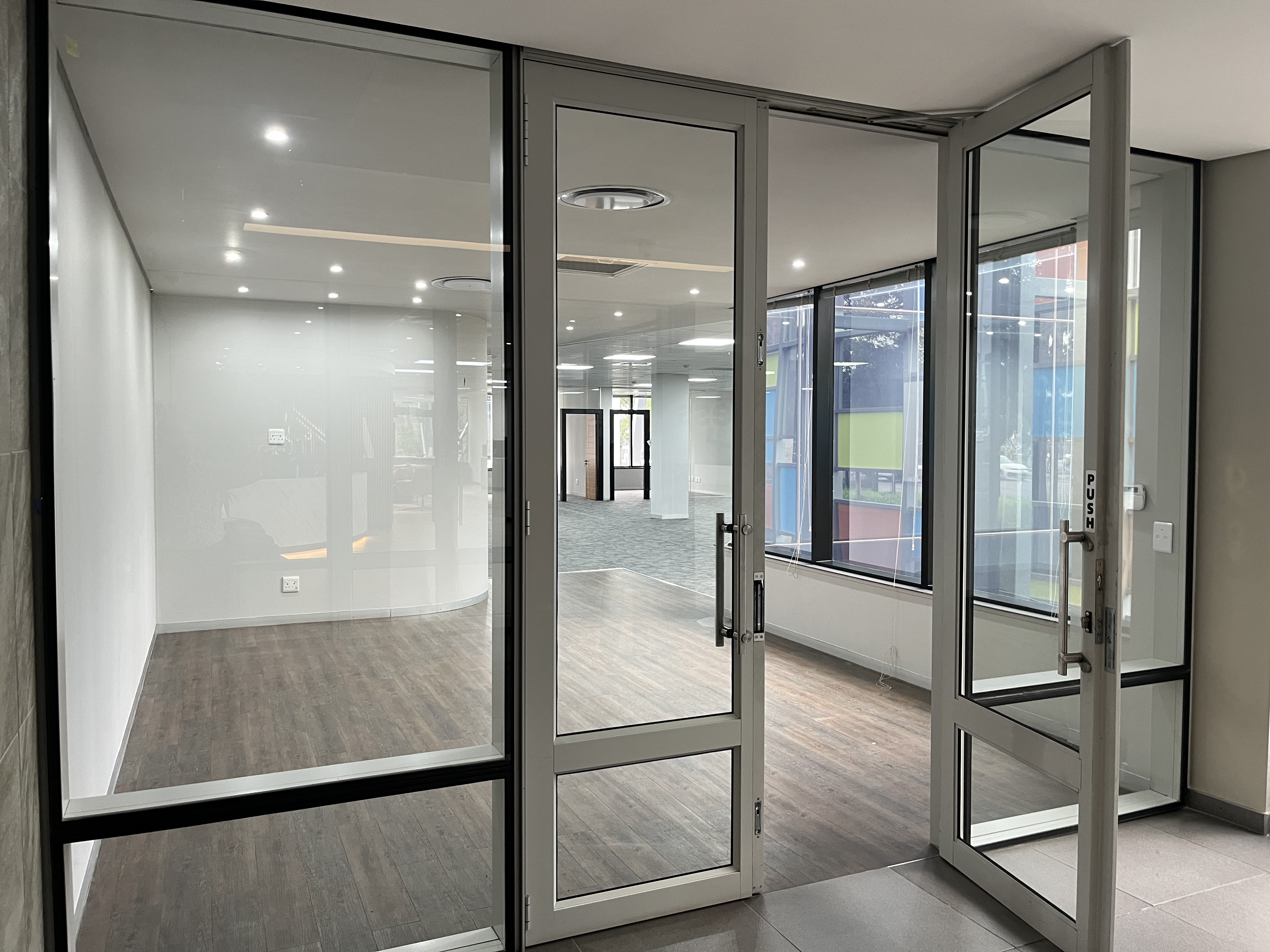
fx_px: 954
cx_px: 635
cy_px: 476
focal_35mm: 26
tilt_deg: -5.2
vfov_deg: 53.1
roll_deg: -0.5
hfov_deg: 67.3
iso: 100
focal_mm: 5.1
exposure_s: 1/50
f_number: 1.6
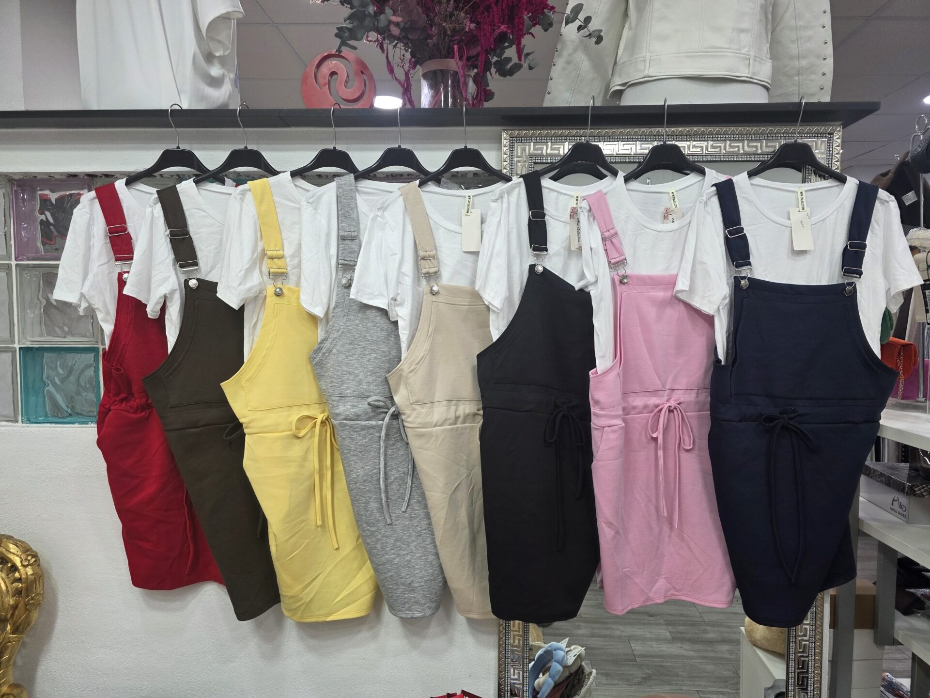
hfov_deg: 73.9
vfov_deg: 58.9
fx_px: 618
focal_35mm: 23
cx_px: 465
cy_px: 349
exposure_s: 1/100
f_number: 1.7
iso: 100
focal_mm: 6.3
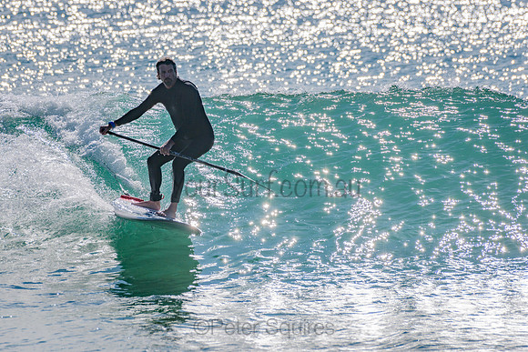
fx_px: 8990
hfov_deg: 3.4
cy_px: 142
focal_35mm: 613
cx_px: 204
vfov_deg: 2.2
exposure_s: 1/2000
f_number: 9
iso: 64
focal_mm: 500
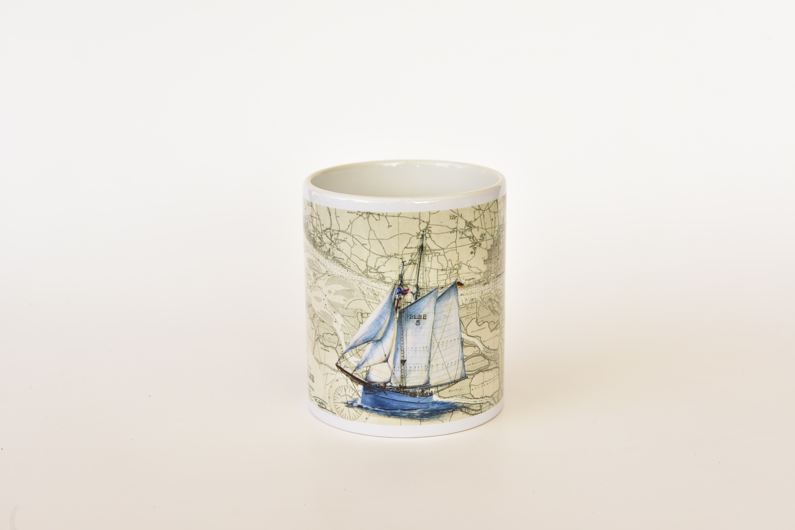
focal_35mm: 60
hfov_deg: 33.4
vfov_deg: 22.6
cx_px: 398
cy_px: 265
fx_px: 1325
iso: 400
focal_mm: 60
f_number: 8
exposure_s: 1/125
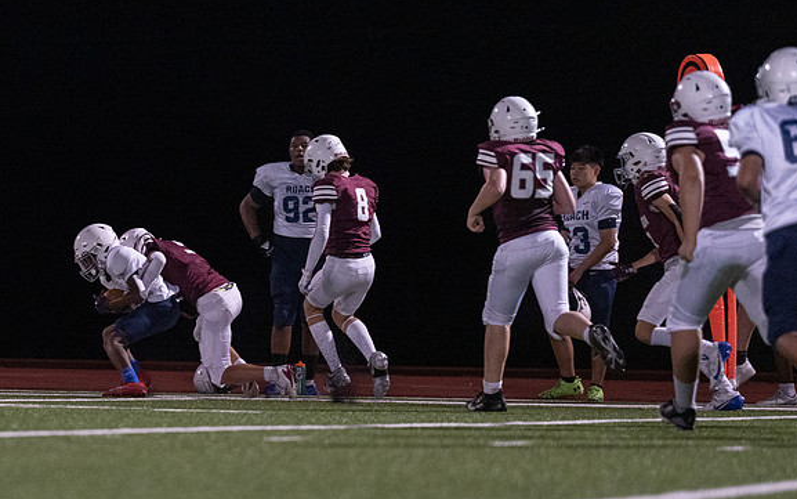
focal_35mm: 398
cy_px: 248
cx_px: 21
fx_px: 8647
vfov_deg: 3.3
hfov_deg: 5.3
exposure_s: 1/1000
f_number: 2.8
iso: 3200
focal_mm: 200
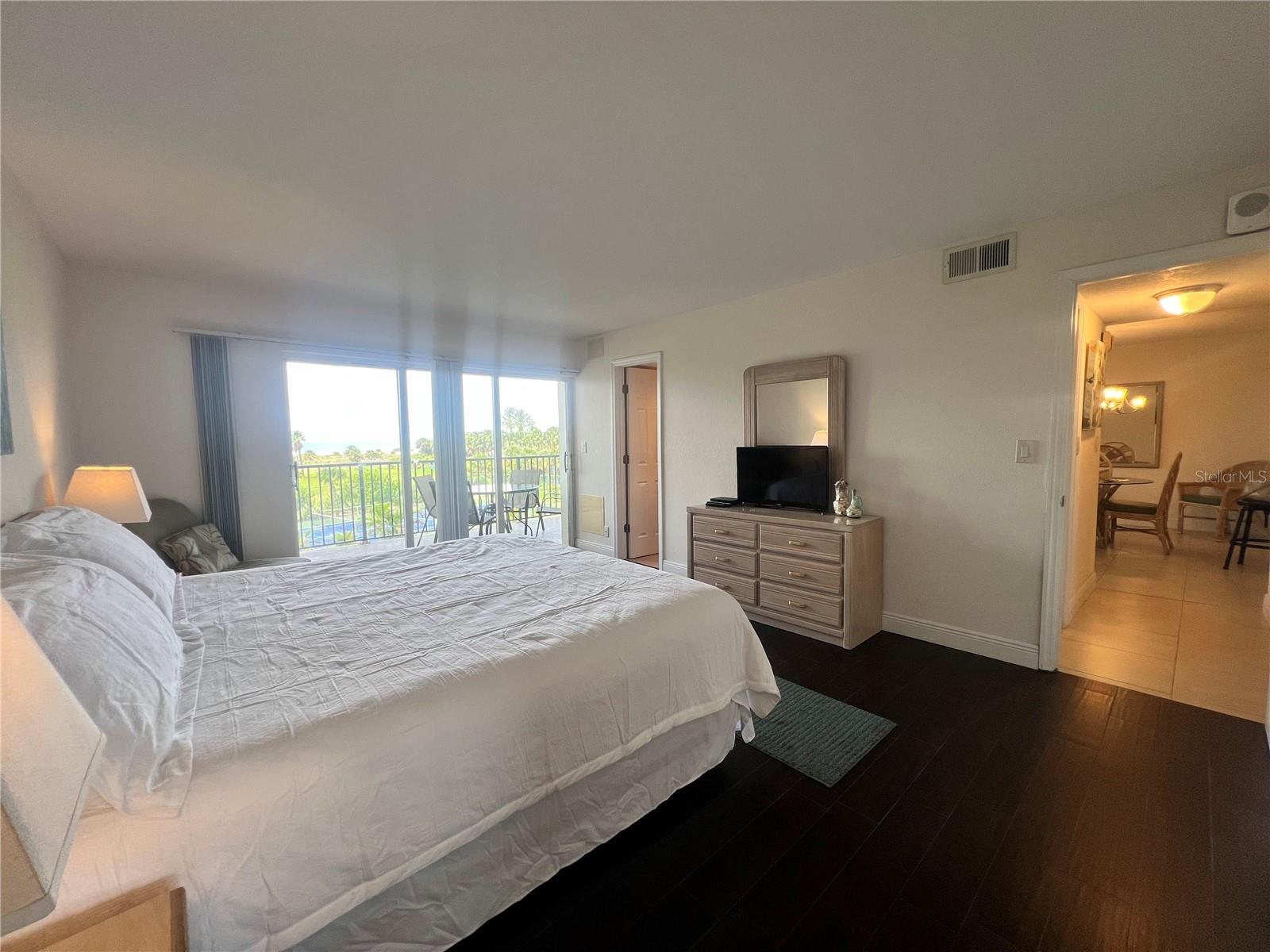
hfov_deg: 106.2
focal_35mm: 13
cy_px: 476
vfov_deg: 89.9
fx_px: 477
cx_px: 635
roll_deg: +1.1
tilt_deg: -4.7
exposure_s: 1/120
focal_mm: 1.57
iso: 64
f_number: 1.8
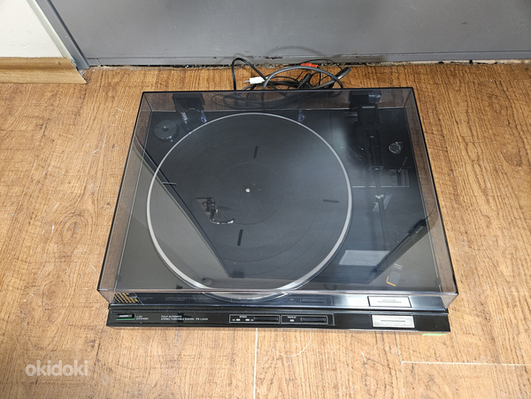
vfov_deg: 58.9
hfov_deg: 73.9
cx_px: 266
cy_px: 200
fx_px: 353
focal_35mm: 23
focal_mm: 5.4
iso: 500
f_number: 1.8
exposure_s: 1/25
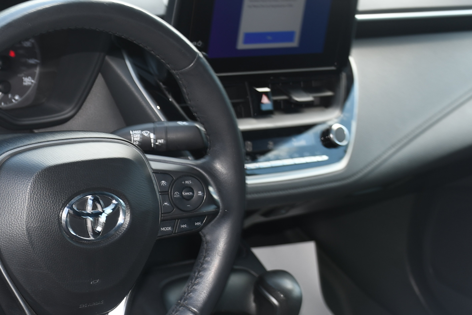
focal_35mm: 79
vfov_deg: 17.3
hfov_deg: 25.0
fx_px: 1036
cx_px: 63
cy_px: 172
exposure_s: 1/60
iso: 100
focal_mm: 27
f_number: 4
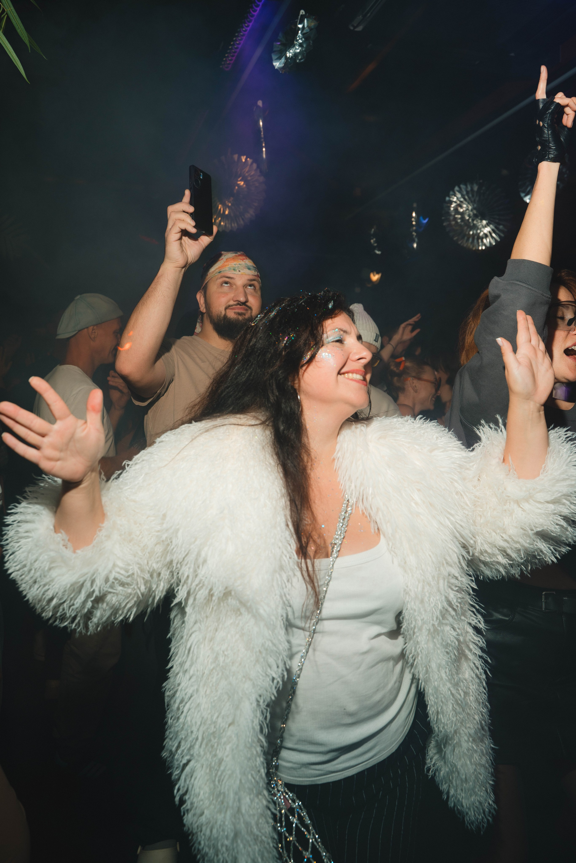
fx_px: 768
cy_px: 432
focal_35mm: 32
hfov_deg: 41.1
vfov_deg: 58.7
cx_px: 288
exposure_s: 1/13
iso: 250
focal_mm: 32
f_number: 5
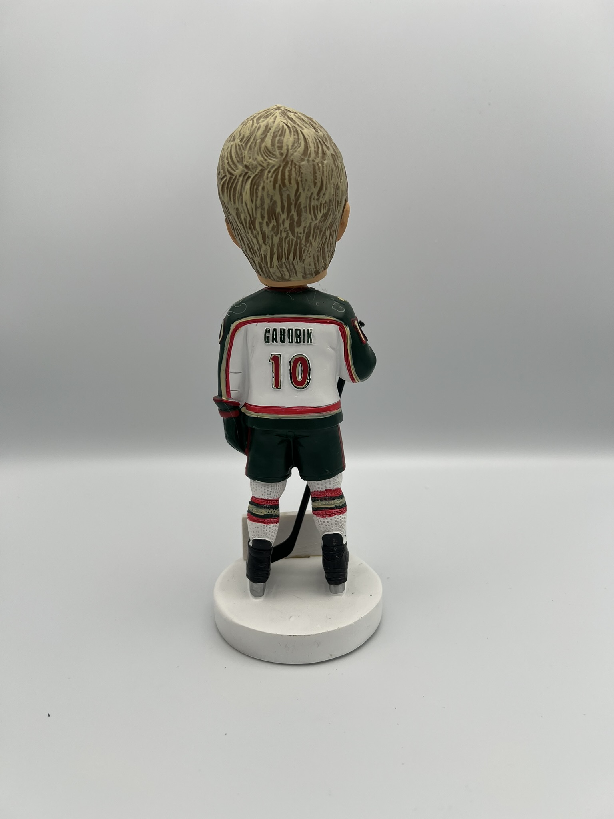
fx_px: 615
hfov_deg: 53.1
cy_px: 410
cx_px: 307
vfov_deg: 67.3
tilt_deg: -15.0
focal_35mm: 26
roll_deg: +0.5
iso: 50
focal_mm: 5.7
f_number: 1.5
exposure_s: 1/1431
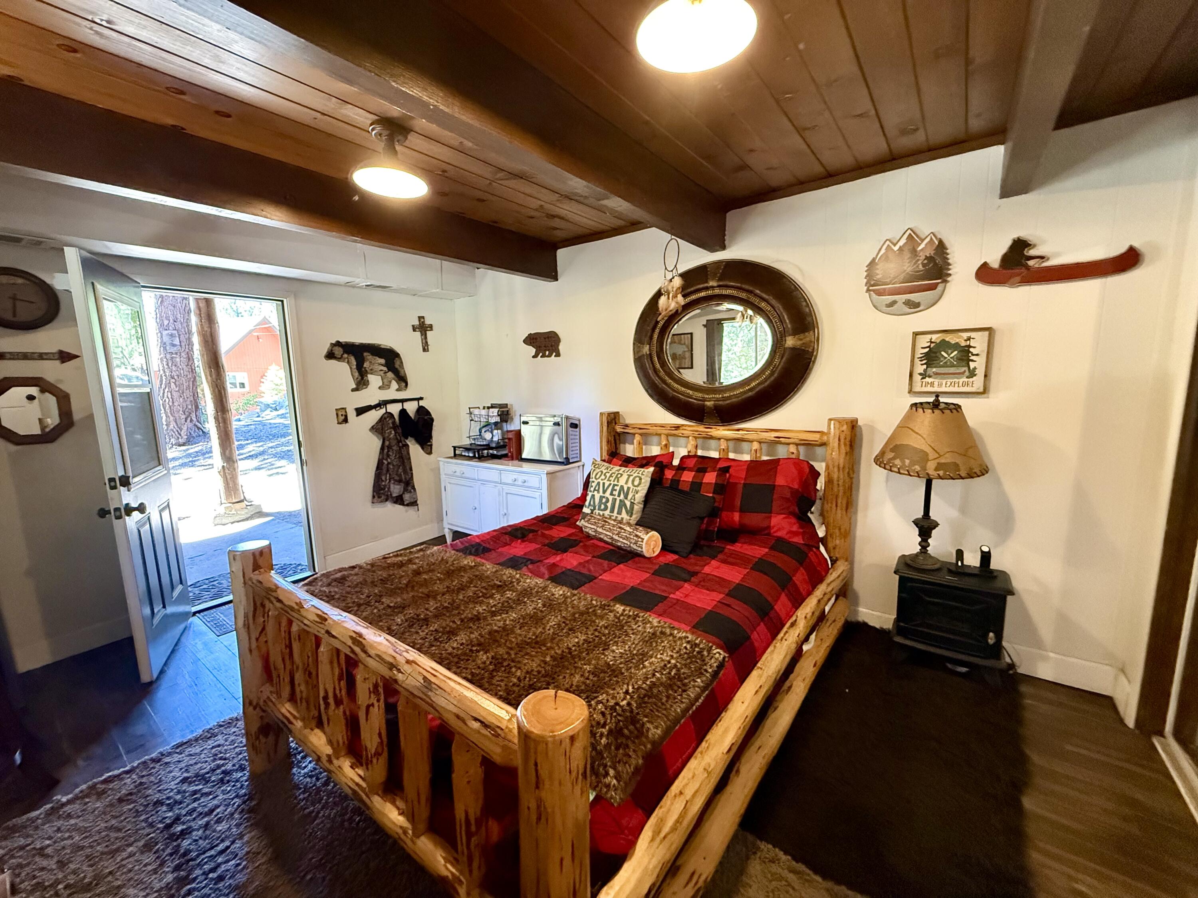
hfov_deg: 102.1
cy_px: 449
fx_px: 485
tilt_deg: -8.2
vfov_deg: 85.7
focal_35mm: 14
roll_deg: +1.7
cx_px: 599
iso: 640
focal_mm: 2.22
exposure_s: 1/60
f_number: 2.2
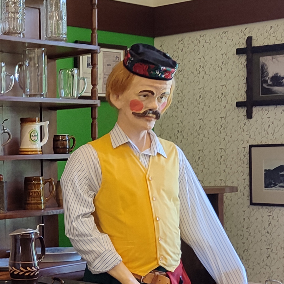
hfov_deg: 19.5
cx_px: -7
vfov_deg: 20.1
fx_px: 798
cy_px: 204
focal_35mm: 86
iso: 154
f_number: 1.89
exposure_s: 1/50
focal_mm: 5.95
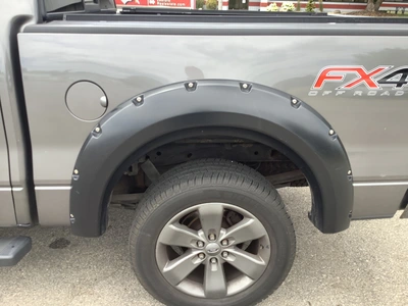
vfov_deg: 45.4
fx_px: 365
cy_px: 153
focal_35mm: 31
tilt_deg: -23.0
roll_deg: -1.8
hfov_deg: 58.4
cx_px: 204
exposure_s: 1/173
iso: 25
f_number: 2.4
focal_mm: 3.3
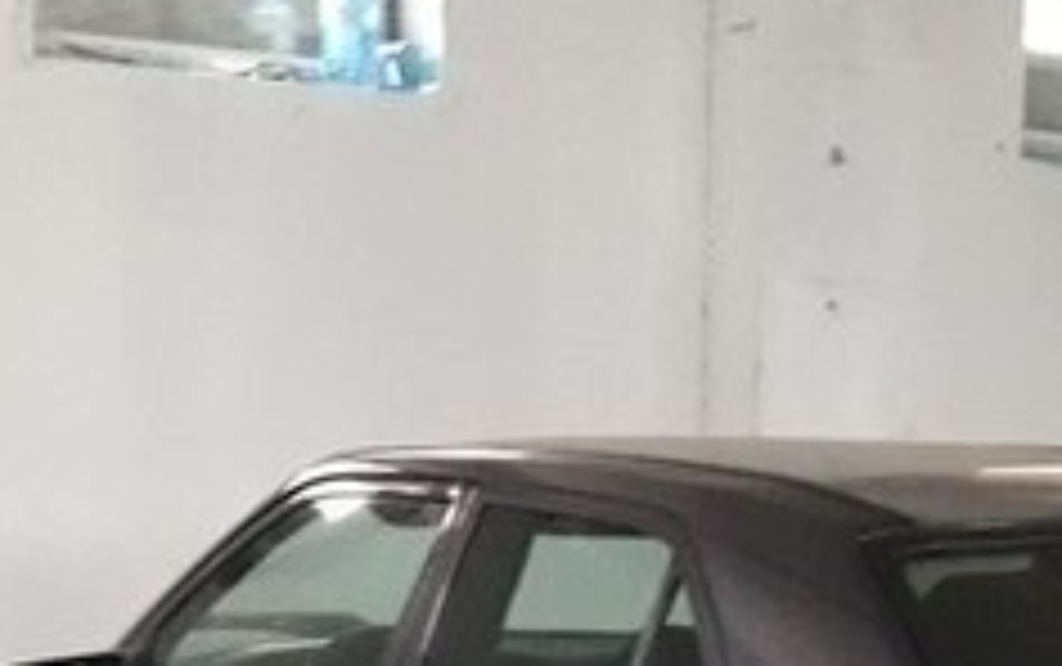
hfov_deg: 24.5
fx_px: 2405
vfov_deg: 14.7
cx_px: 855
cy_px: 979
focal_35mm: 83
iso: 800
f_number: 1.9
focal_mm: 3.7
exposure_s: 1/17
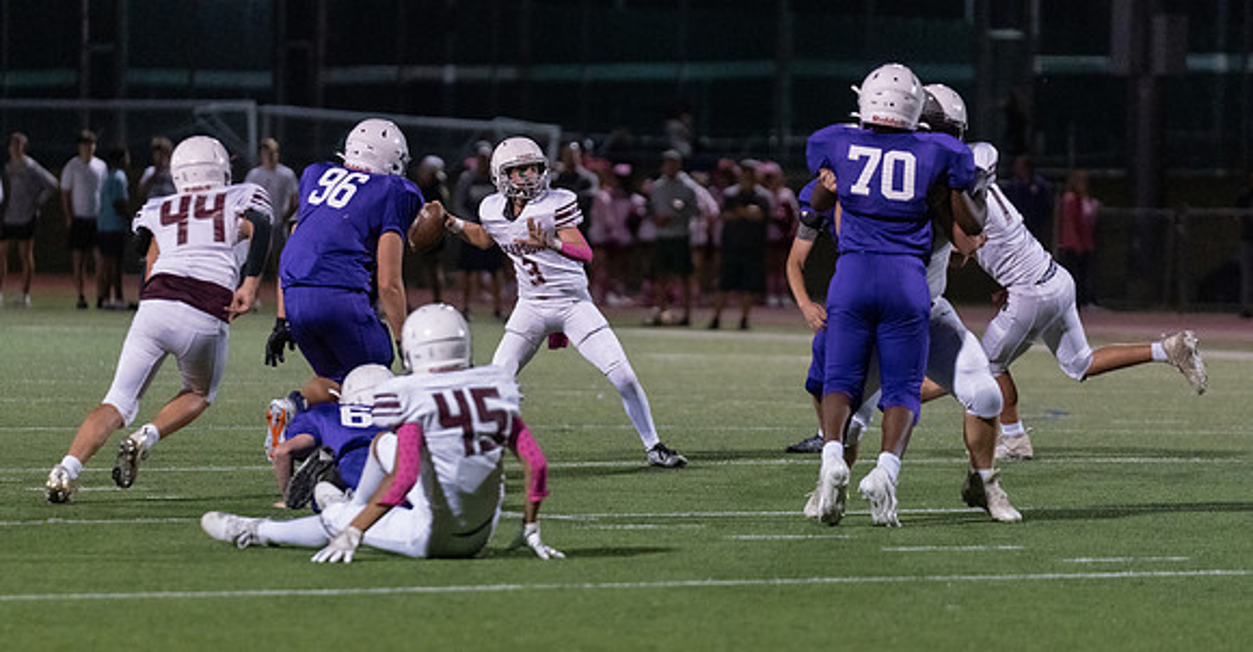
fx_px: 8688
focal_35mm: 266
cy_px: 338
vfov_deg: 4.3
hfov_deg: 8.2
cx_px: 618
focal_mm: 200
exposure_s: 1/1250
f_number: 2.8
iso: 6400
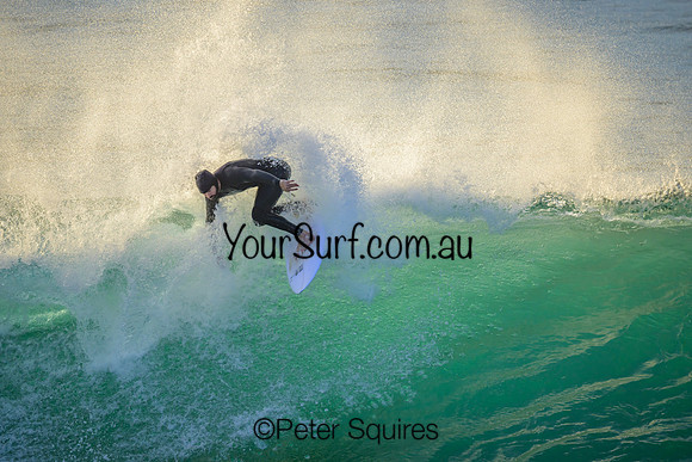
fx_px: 15381
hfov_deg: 2.6
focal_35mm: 800
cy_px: 231
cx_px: 346
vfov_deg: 1.7
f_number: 6.3
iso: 800
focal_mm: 800
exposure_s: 1/2000
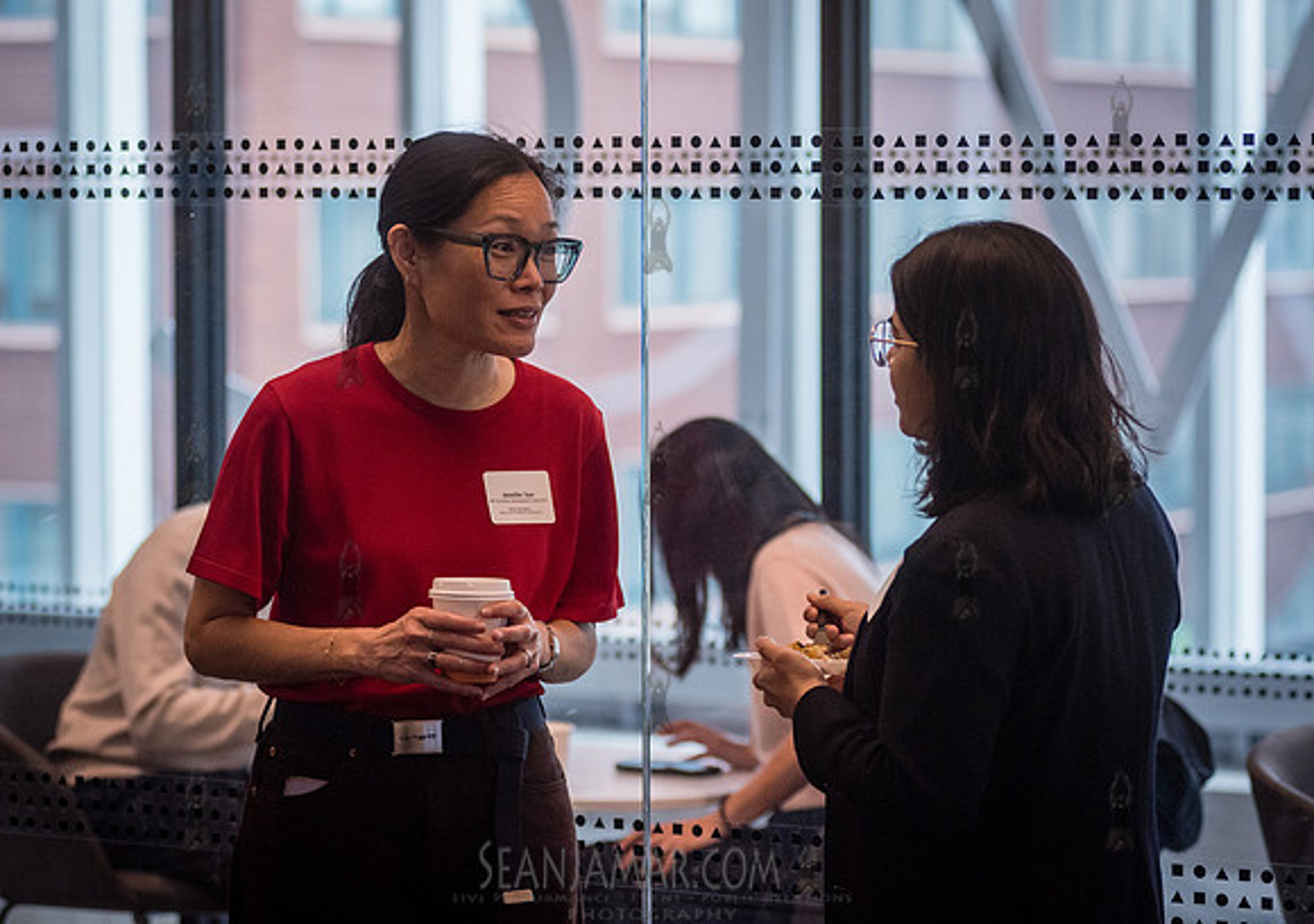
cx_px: 631
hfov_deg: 18.6
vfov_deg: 13.1
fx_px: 4014
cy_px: 415
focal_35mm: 108
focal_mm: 92
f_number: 3.5
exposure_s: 1/800
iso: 2000
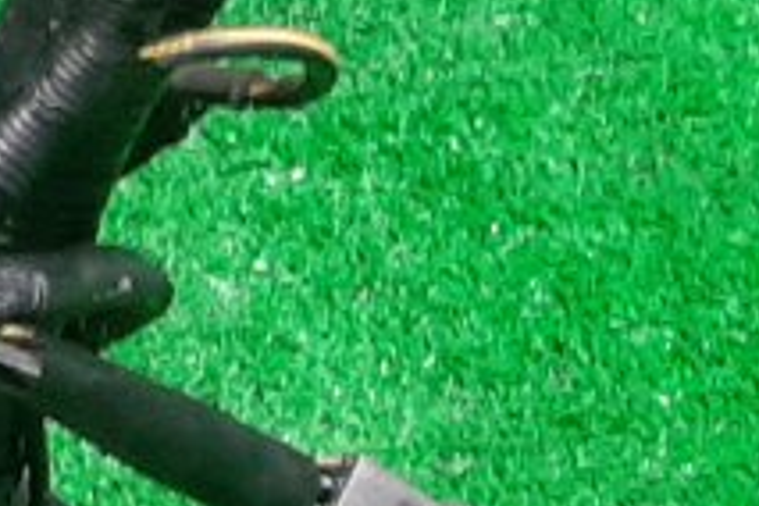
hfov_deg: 9.9
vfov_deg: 7.0
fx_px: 3858
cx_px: -1048
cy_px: -788
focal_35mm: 183
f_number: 1.7
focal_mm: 3.93
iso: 204
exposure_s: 1/33
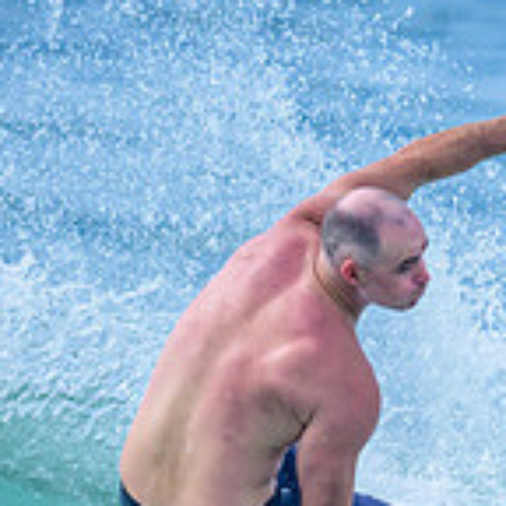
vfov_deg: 0.5
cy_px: 608
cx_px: 542
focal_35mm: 3677
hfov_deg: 0.5
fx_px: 60810
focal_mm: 800
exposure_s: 1/3200
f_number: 6.3
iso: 400
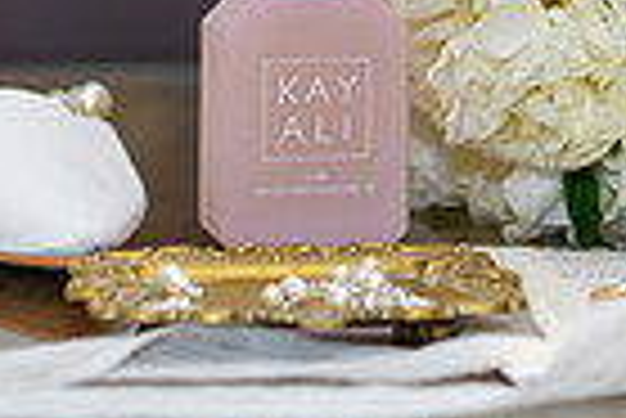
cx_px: 712
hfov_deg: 5.8
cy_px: -119
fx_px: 6162
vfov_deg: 3.9
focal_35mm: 354
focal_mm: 85
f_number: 2
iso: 640
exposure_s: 1/125
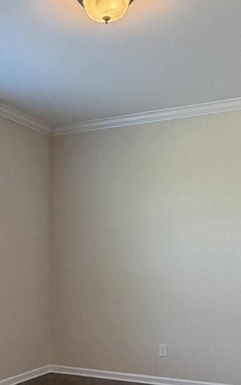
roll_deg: -0.3
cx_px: 63
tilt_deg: -7.2
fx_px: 525
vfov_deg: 38.1
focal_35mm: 50
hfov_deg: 25.6
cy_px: 331
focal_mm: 2.22
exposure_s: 1/120
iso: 250
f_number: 2.2
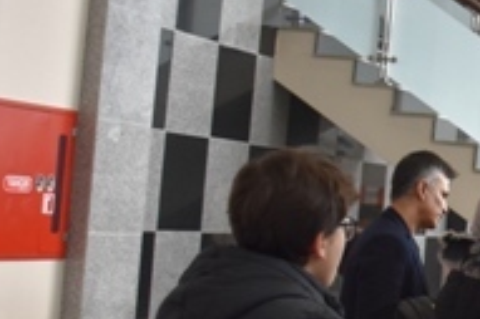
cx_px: 764
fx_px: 1505
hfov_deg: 16.2
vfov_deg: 12.1
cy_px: 197
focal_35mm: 113
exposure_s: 1/125
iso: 800
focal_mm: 18
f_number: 5
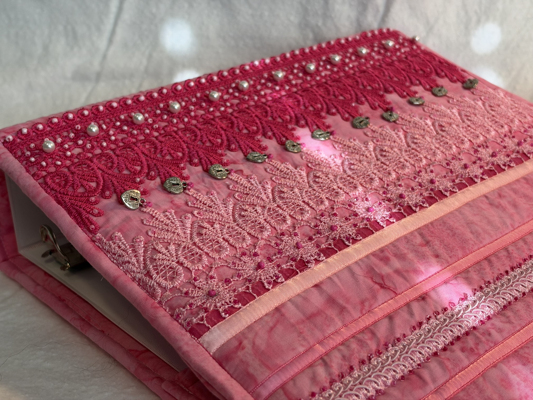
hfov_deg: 39.7
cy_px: 200
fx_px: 739
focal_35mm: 48
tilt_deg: -25.4
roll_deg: +1.3
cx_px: 266
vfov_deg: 30.3
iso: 50
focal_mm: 6.93
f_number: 1.8
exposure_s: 1/177
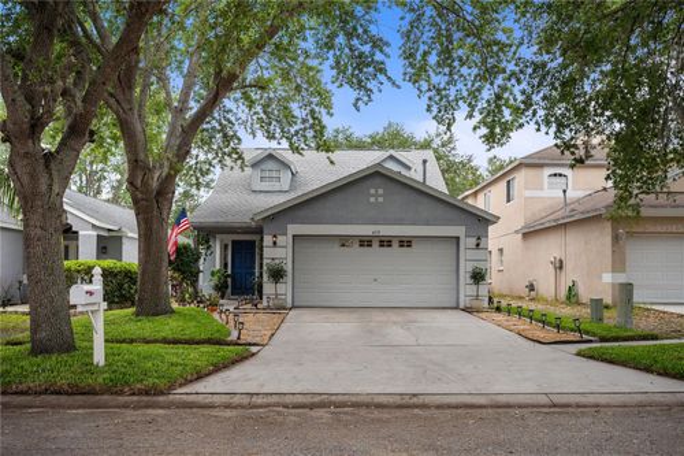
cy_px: 228
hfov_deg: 61.9
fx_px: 570
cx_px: 342
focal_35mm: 30
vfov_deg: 43.6
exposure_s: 1/50
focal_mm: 30
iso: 100
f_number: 4
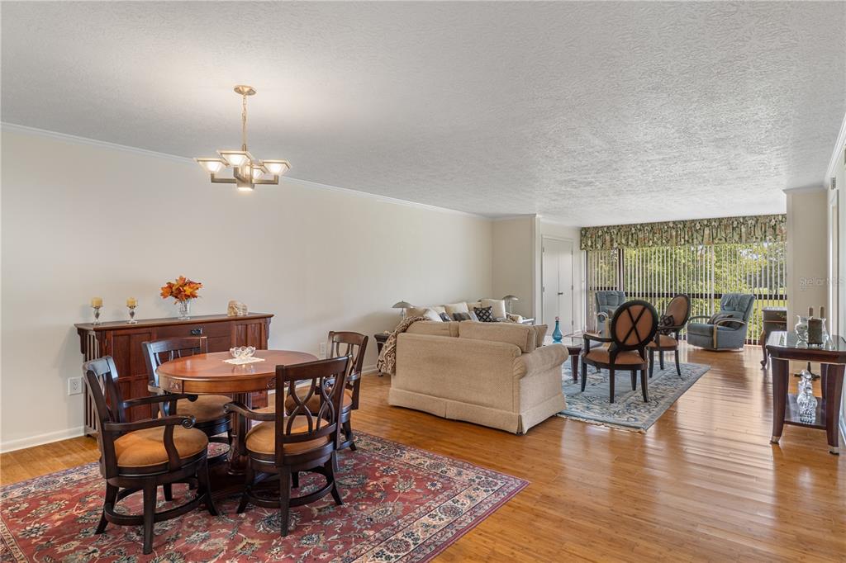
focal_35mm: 20
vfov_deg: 63.2
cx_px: 423
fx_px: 458
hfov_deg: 85.4
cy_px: 282
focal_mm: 13
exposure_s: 1/8
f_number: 8
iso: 320
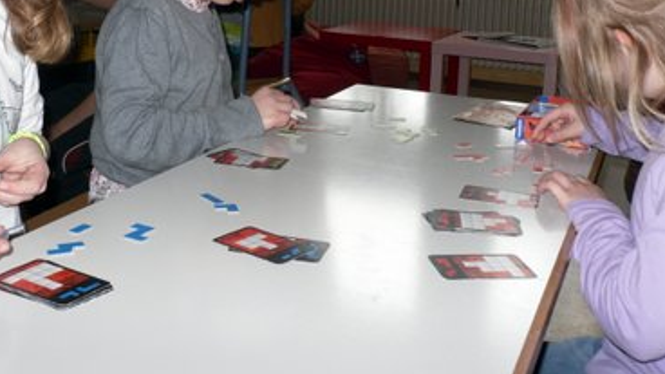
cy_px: 63
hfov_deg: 32.7
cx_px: 269
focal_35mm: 64
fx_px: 1129
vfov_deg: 18.6
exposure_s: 1/45
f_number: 3.5
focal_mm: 6.3
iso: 80
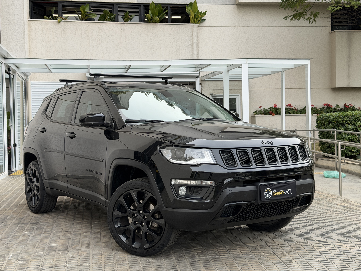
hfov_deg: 38.9
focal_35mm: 49
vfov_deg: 29.7
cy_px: 136
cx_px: 178
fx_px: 511
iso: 64
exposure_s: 1/484
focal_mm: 6.76
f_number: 1.78
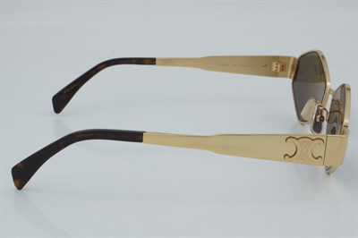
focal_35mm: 75
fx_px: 745
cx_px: 179
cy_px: 119
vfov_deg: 18.2
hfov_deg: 27.0
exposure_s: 1/4
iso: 100
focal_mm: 50
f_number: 32
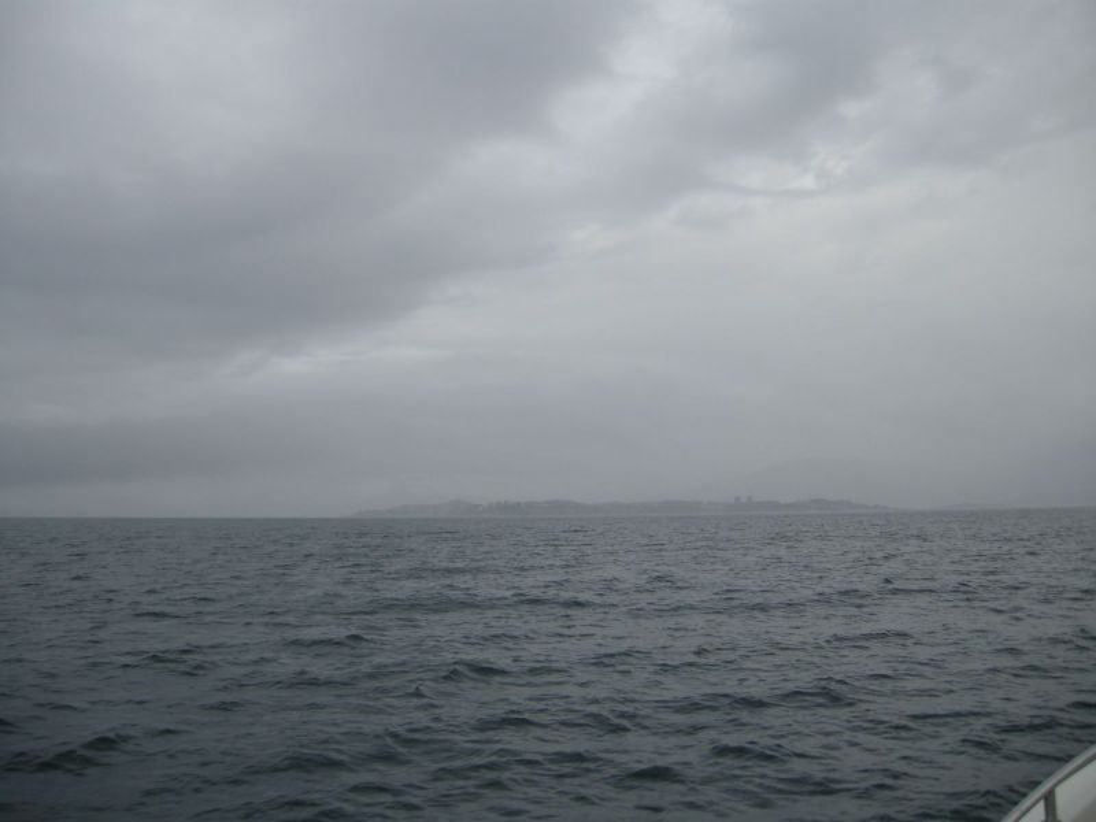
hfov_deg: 52.6
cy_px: 411
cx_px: 548
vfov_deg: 40.7
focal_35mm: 35
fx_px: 1108
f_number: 2.7
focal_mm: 7.5
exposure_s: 1/205
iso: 64
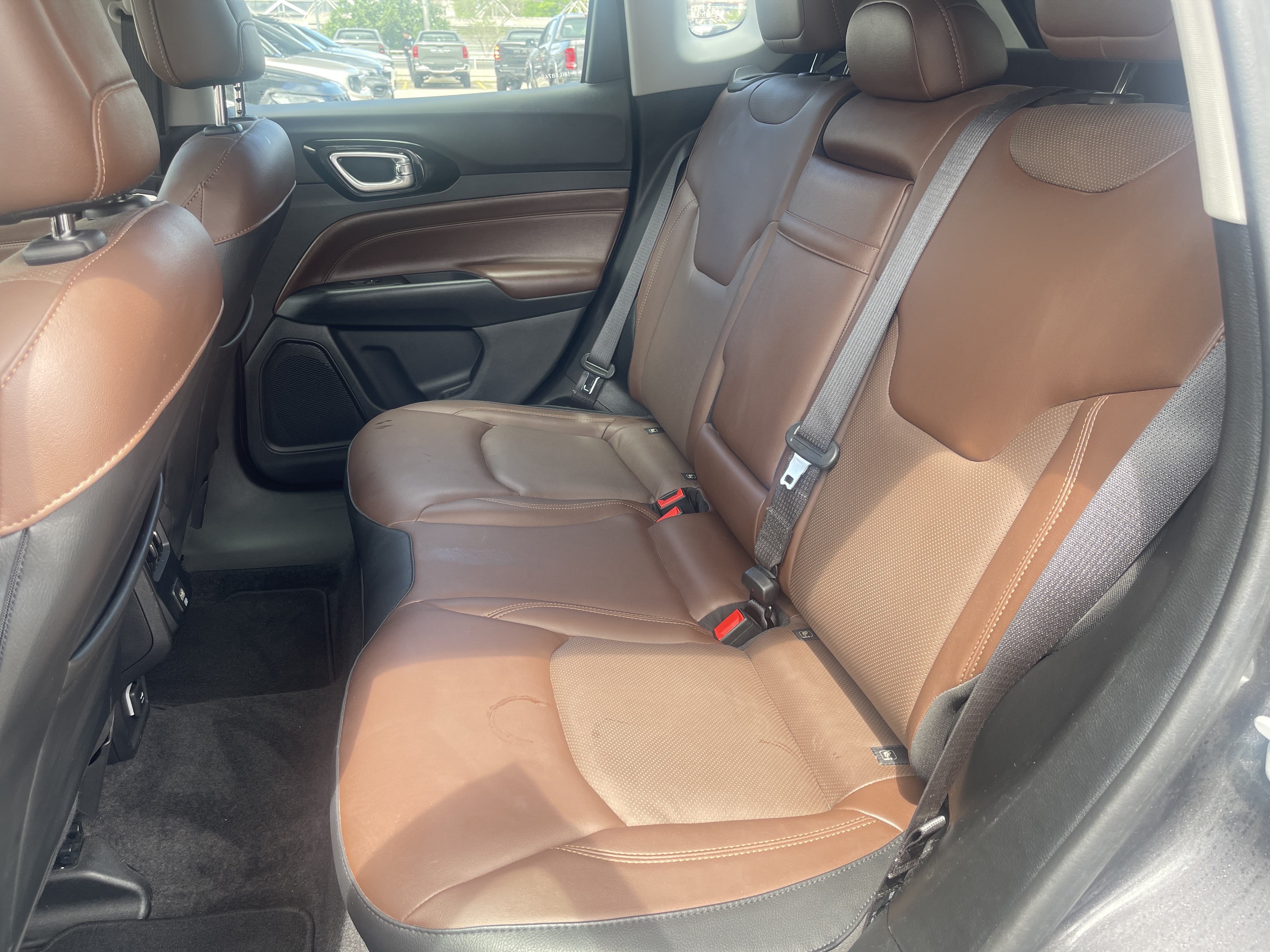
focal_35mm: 25
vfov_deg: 54.9
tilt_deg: -24.4
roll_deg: -1.0
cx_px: 635
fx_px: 917
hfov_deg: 69.4
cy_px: 476
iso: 32
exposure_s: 1/136
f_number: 1.6
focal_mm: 5.1
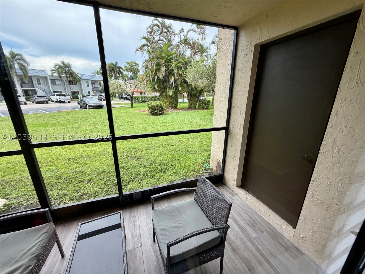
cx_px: 182
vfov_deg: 85.7
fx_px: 148
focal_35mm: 14
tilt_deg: -16.7
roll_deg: +0.3
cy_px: 137
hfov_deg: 102.1
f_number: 2.2
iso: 50
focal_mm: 2.22
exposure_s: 1/182
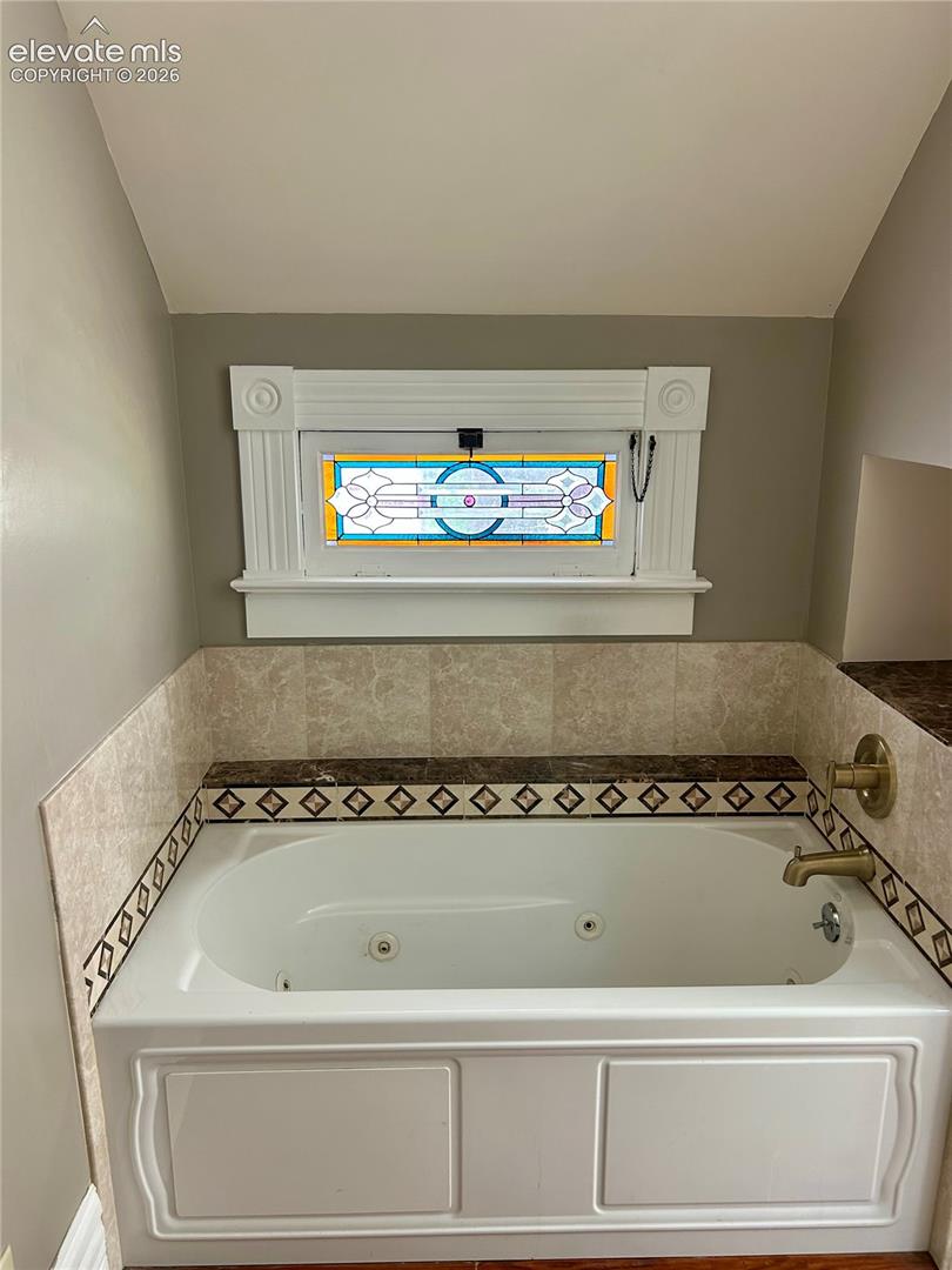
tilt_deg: -15.0
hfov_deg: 53.1
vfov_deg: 67.3
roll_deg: -0.6
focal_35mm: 26
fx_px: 953
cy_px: 635
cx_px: 476
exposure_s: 1/65
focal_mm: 5.7
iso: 125
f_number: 1.5
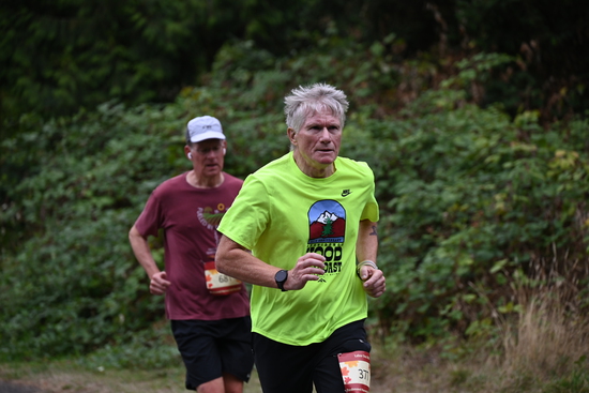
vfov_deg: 6.9
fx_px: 3273
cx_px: 294
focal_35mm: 200
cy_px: 196
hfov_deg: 10.3
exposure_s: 1/500
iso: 360
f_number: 6.3
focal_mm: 200
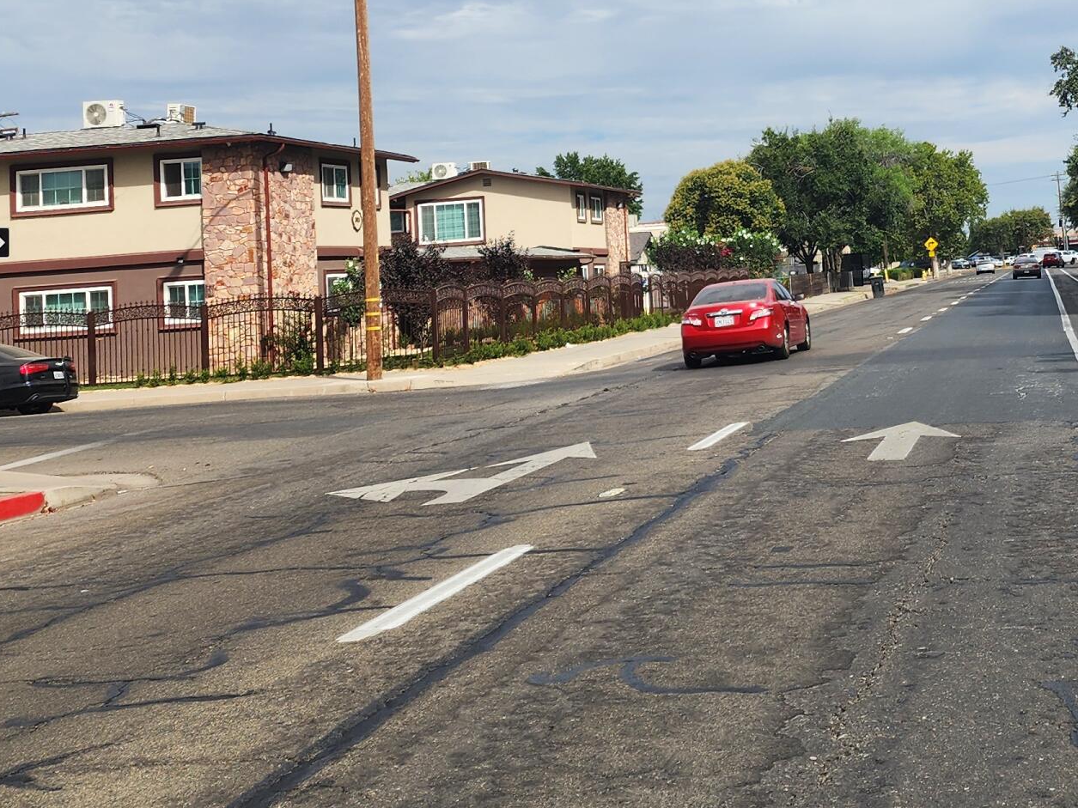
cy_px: 139
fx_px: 1713
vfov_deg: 26.0
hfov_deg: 34.1
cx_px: 827
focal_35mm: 55
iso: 12
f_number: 1.8
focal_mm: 6.4
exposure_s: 1/1283
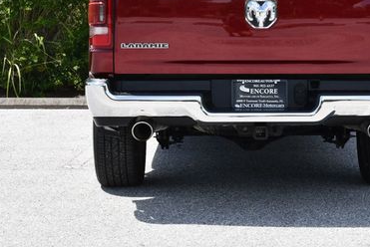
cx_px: 248
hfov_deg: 20.3
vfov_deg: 13.6
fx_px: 1029
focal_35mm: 100
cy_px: 46
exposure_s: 1/250
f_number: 8
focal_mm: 29
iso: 180
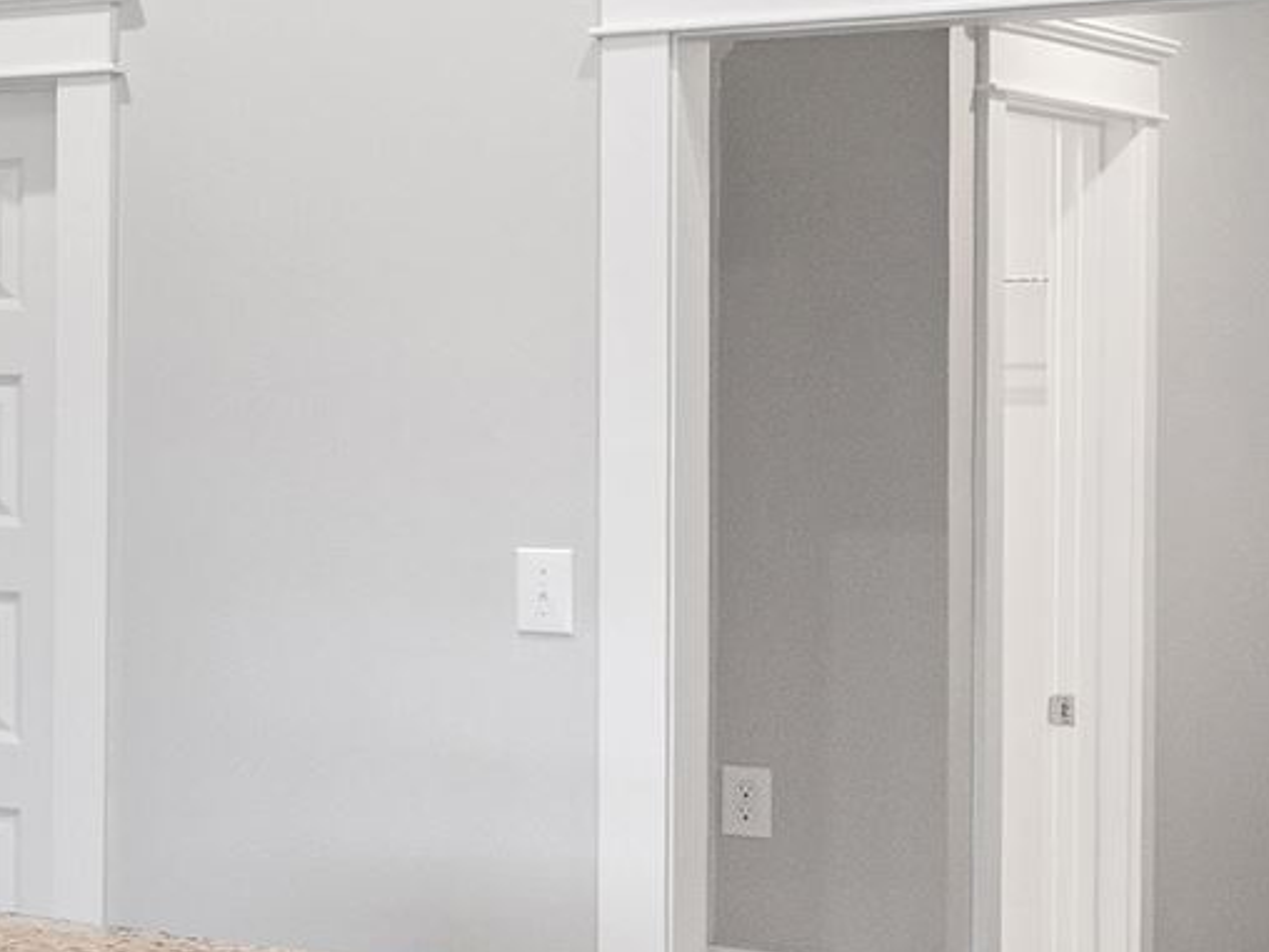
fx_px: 3409
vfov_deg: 15.9
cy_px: 457
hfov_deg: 16.2
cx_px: -1269
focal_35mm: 93
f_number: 8
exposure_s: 1/8
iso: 400
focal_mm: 16
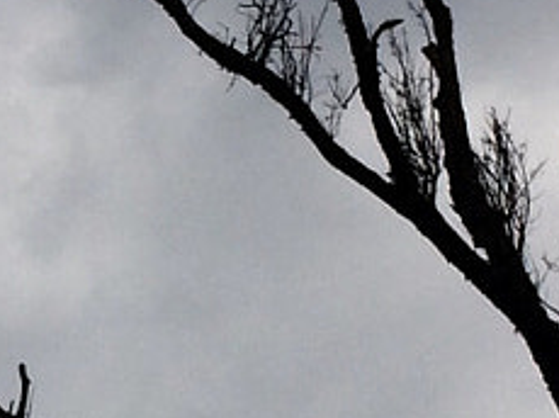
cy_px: 352
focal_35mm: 202
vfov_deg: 7.3
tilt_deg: +44.9
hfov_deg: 9.7
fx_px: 3259
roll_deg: -1.6
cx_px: -109
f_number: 2.2
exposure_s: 1/3731
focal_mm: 4.15
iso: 32
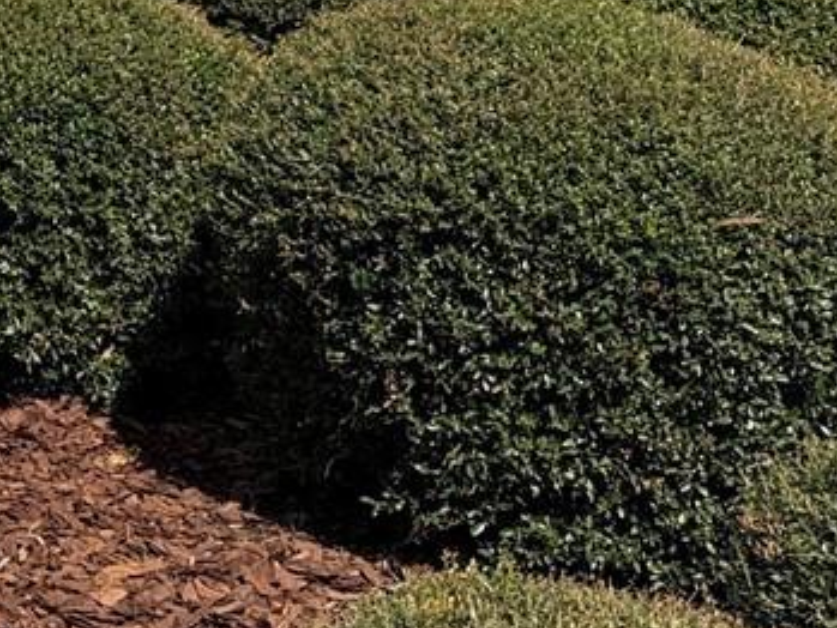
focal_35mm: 110
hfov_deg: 15.9
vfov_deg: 12.5
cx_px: -528
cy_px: -453
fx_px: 2661
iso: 80
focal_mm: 6.76
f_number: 1.78
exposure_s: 1/6711
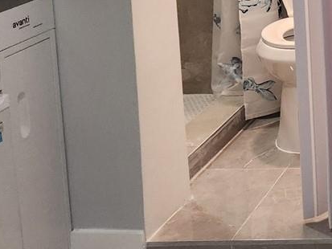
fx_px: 854
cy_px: -47
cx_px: 621
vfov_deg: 16.0
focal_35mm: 89
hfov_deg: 17.3
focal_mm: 5.4
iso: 160
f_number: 1.8
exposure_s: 1/180
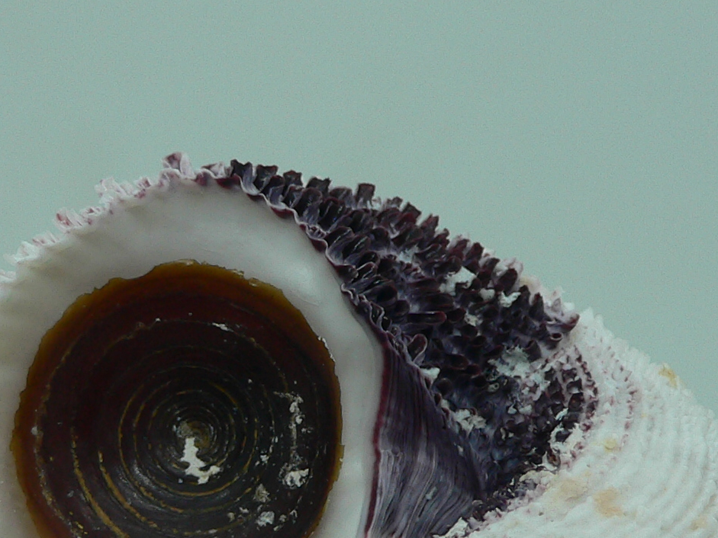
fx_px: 1556
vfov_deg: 19.2
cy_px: 499
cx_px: 352
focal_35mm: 75
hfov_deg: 26.0
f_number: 2.8
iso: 80
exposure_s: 1/60
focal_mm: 4.6
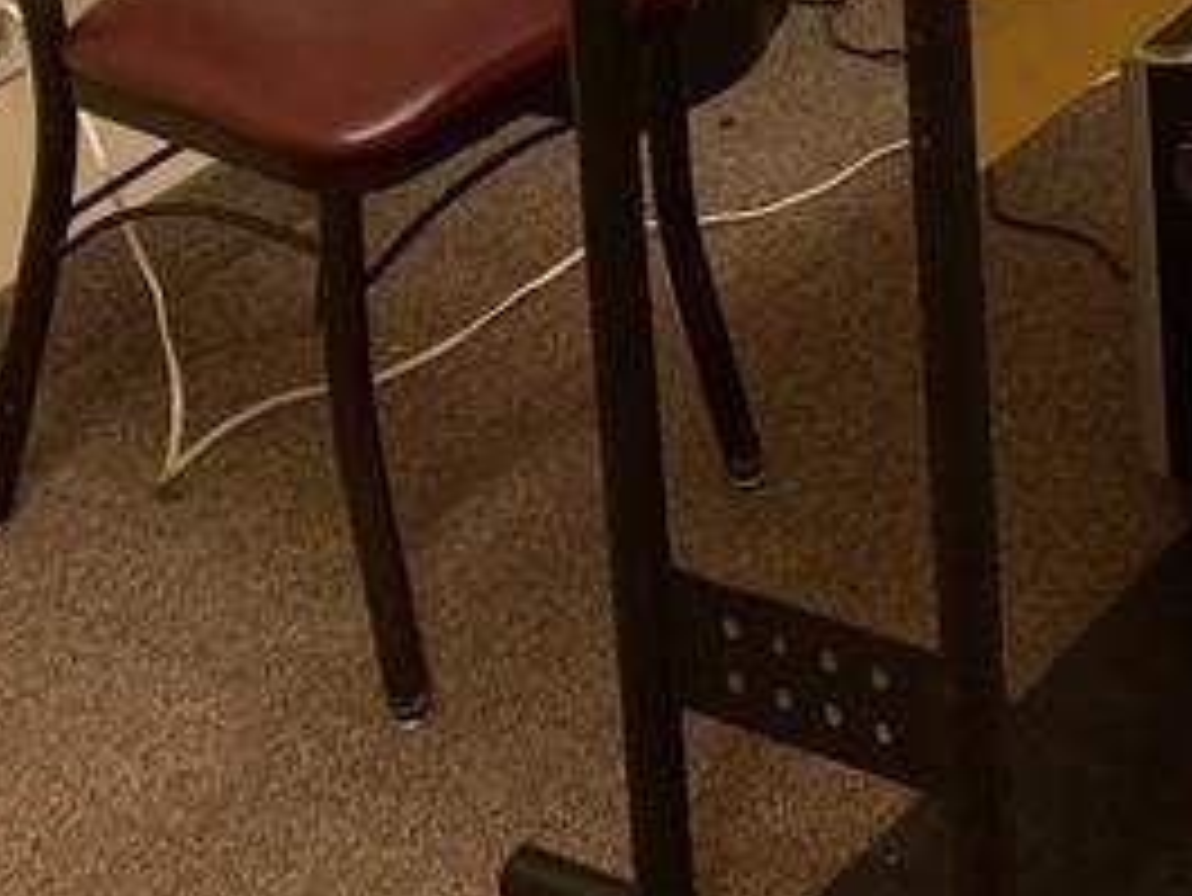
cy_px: -747
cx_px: 1304
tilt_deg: -13.8
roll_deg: +1.1
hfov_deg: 17.6
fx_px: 3721
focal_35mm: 108
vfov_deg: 12.5
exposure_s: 1/60
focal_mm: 3.99
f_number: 1.8
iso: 160
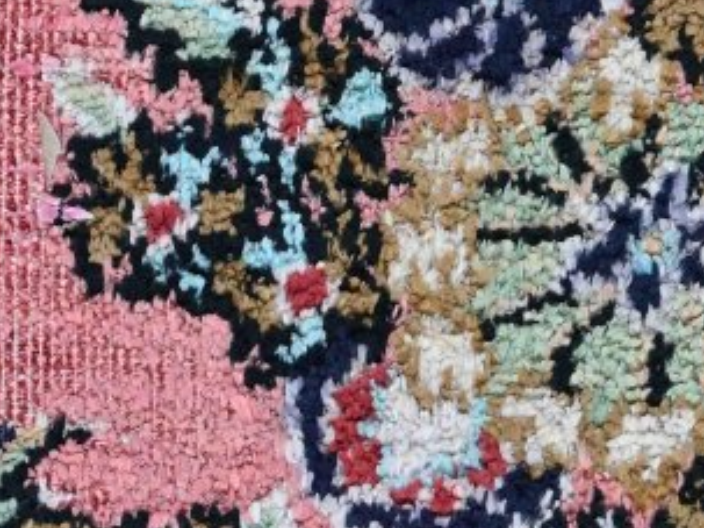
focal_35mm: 286
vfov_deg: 5.2
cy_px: 100
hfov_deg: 6.9
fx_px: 5814
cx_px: 256
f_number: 6.3
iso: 500
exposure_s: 1/80
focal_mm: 50
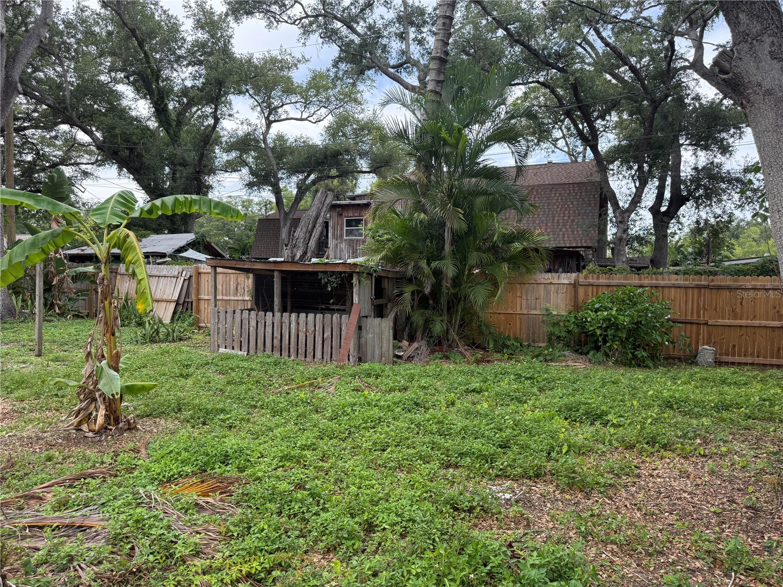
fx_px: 543
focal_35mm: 24
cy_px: 294
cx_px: 392
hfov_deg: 71.6
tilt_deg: -3.4
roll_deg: +1.8
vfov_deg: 56.8
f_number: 1.78
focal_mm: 6.76
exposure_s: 1/1106
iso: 100
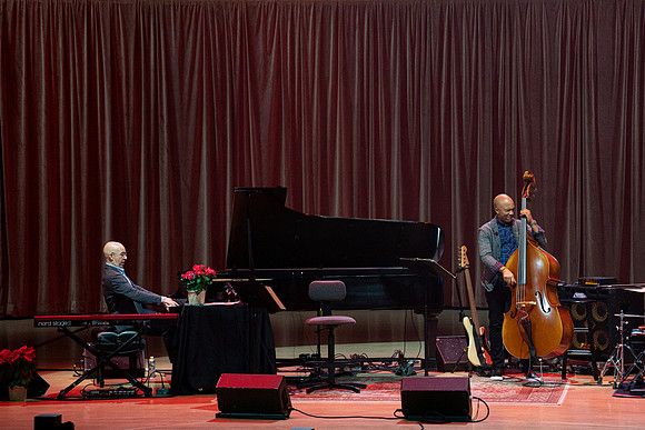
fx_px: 3584
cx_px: 322
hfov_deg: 10.3
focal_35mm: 200
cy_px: 215
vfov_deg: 6.9
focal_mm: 200
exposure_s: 1/250
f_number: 6.3
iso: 2500
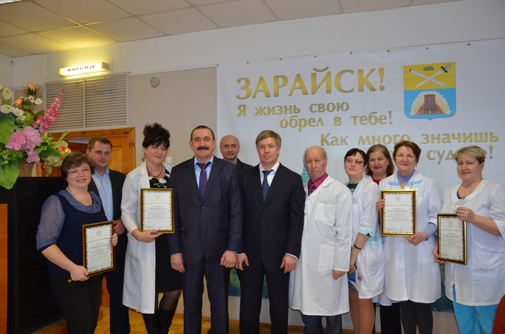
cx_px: 252
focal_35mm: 27
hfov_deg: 67.5
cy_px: 167
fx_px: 378
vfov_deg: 47.7
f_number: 3.5
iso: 500
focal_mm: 18
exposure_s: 1/60
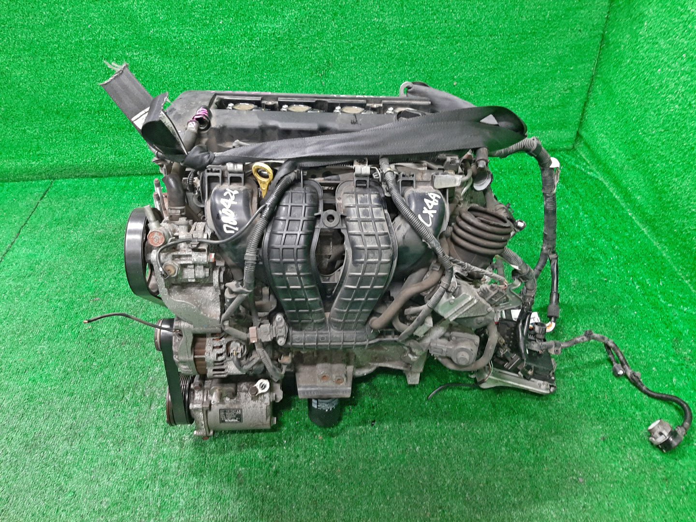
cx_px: 348
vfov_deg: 53.1
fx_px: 523
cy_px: 261
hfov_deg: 67.3
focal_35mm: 26
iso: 187
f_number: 1.7
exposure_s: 1/33
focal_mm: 3.93
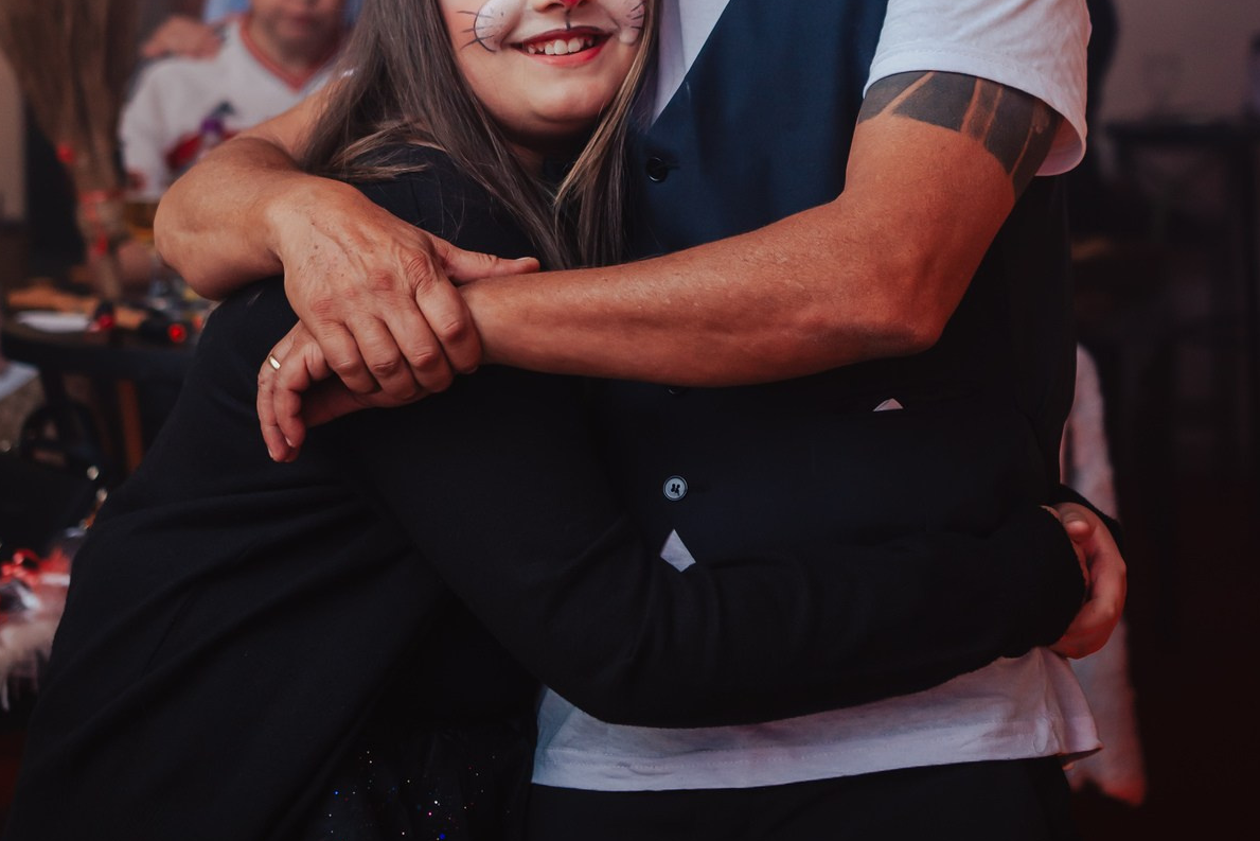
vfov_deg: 18.4
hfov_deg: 27.7
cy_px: 84
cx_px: 629
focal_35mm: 73
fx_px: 2555
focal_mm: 32
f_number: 2
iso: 500
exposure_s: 1/250
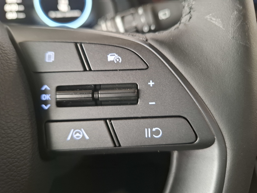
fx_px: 171
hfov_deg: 73.9
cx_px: 128
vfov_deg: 58.9
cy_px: 96
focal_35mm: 23
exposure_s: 1/30
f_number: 1.8
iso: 400
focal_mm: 5.54
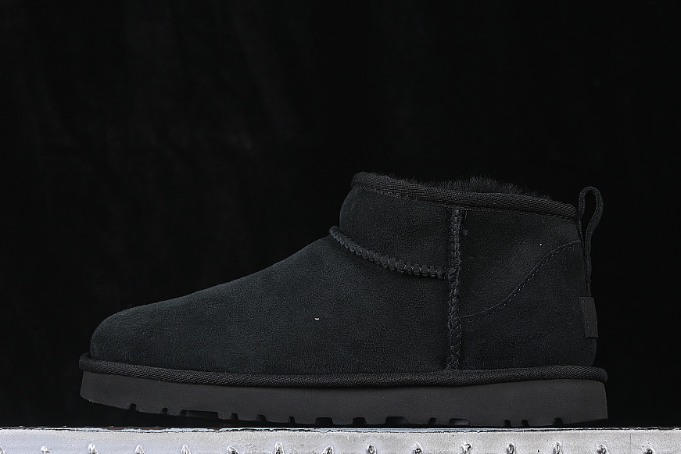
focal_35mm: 93
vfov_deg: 14.7
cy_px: 251
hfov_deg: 21.9
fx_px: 1759
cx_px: 349
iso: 160
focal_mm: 50
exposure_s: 1/60
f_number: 6.3
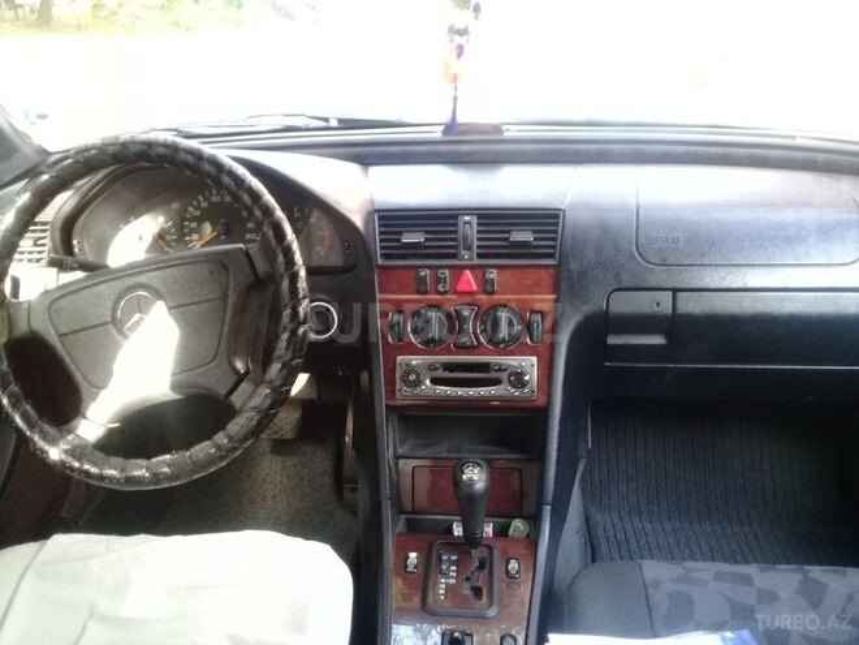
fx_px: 769
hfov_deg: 58.4
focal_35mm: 31
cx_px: 430
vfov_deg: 45.4
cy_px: 322
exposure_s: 1/15
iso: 250
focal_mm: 3.3
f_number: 2.2
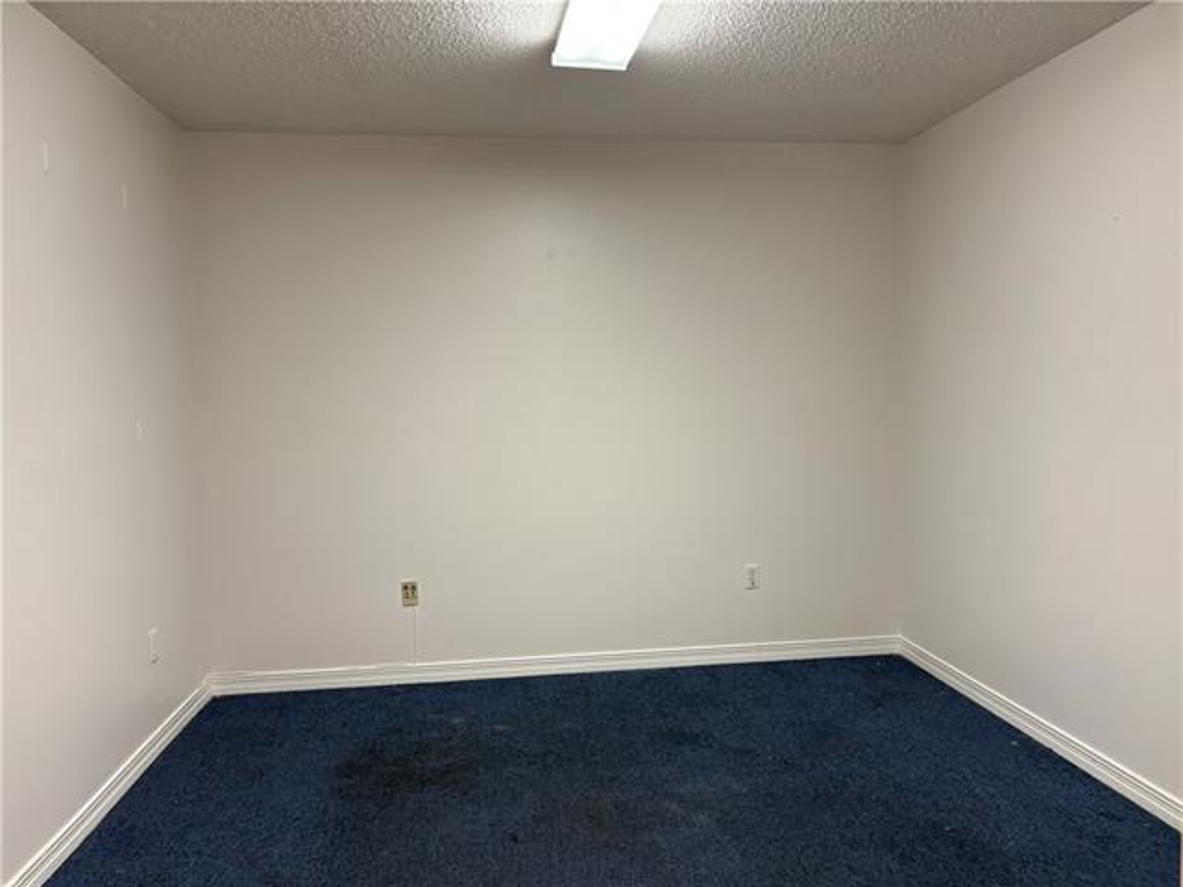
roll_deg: +1.2
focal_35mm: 26
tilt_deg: -3.4
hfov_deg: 67.3
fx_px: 889
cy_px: 444
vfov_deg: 53.1
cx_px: 592
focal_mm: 5.96
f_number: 1.6
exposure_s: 1/60
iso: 160
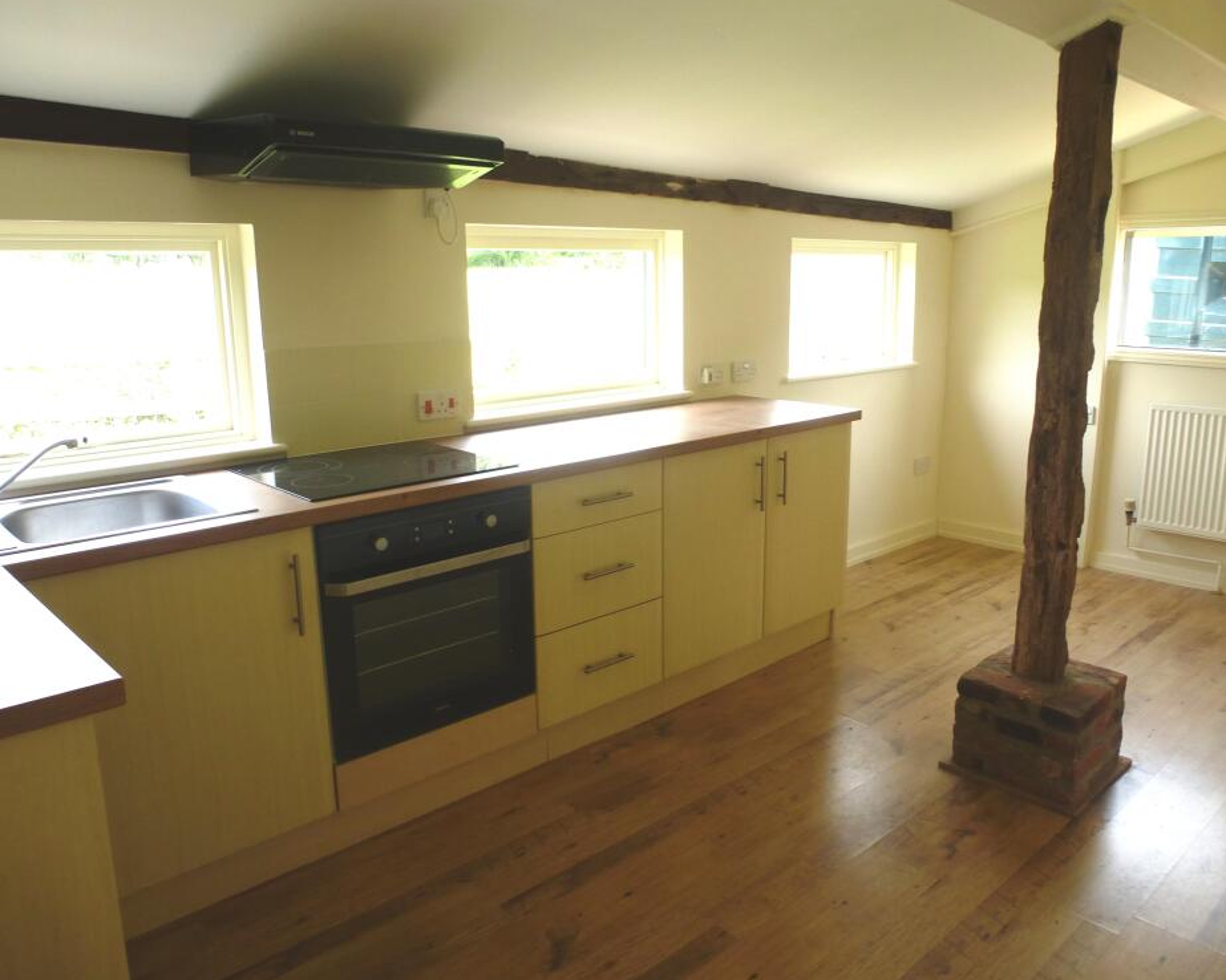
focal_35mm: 26
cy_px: 474
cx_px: 659
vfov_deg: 54.9
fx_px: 943
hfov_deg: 66.0
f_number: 3.3
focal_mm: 4.3
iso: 100
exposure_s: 1/60
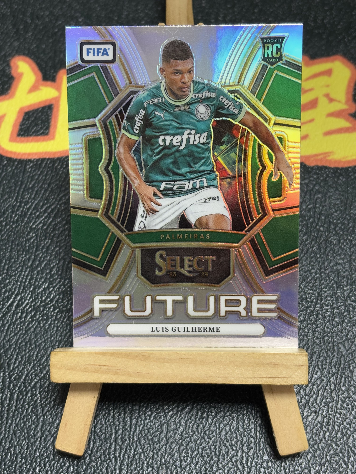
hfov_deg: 28.0
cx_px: 178
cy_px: 237
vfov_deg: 36.8
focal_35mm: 52
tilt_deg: -64.9
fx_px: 713
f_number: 1.6
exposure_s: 1/40
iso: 200
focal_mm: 5.96
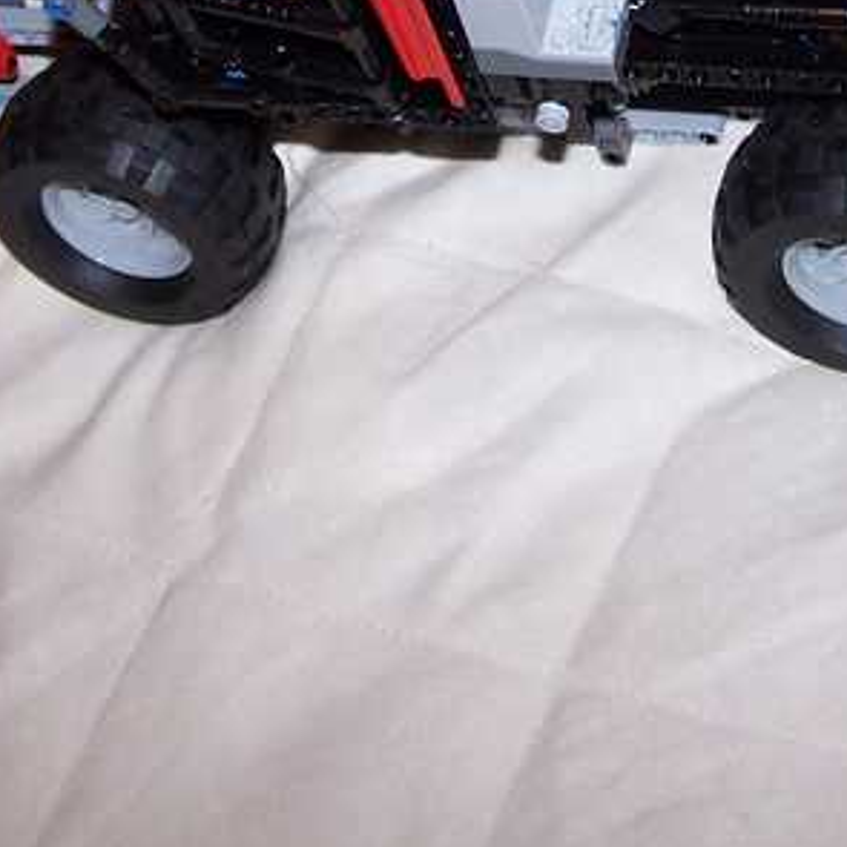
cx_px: 566
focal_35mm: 91
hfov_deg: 19.0
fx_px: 2519
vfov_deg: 18.7
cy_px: 43
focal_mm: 6.3
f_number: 2.8
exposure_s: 1/60
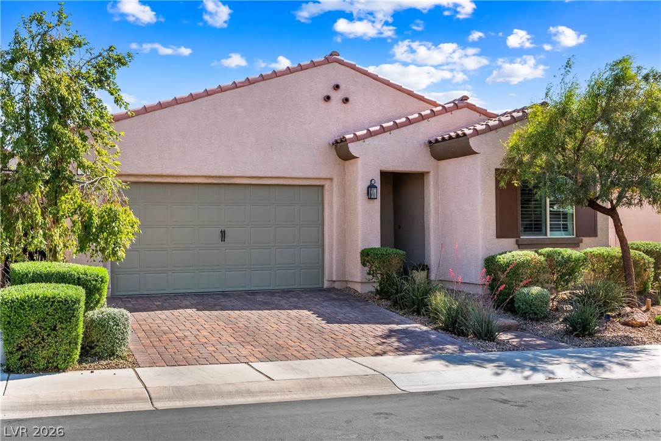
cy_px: 220
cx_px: 330
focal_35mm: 39
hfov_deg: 49.6
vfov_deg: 34.2
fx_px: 716
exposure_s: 1/8000
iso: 400
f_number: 8
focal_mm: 26
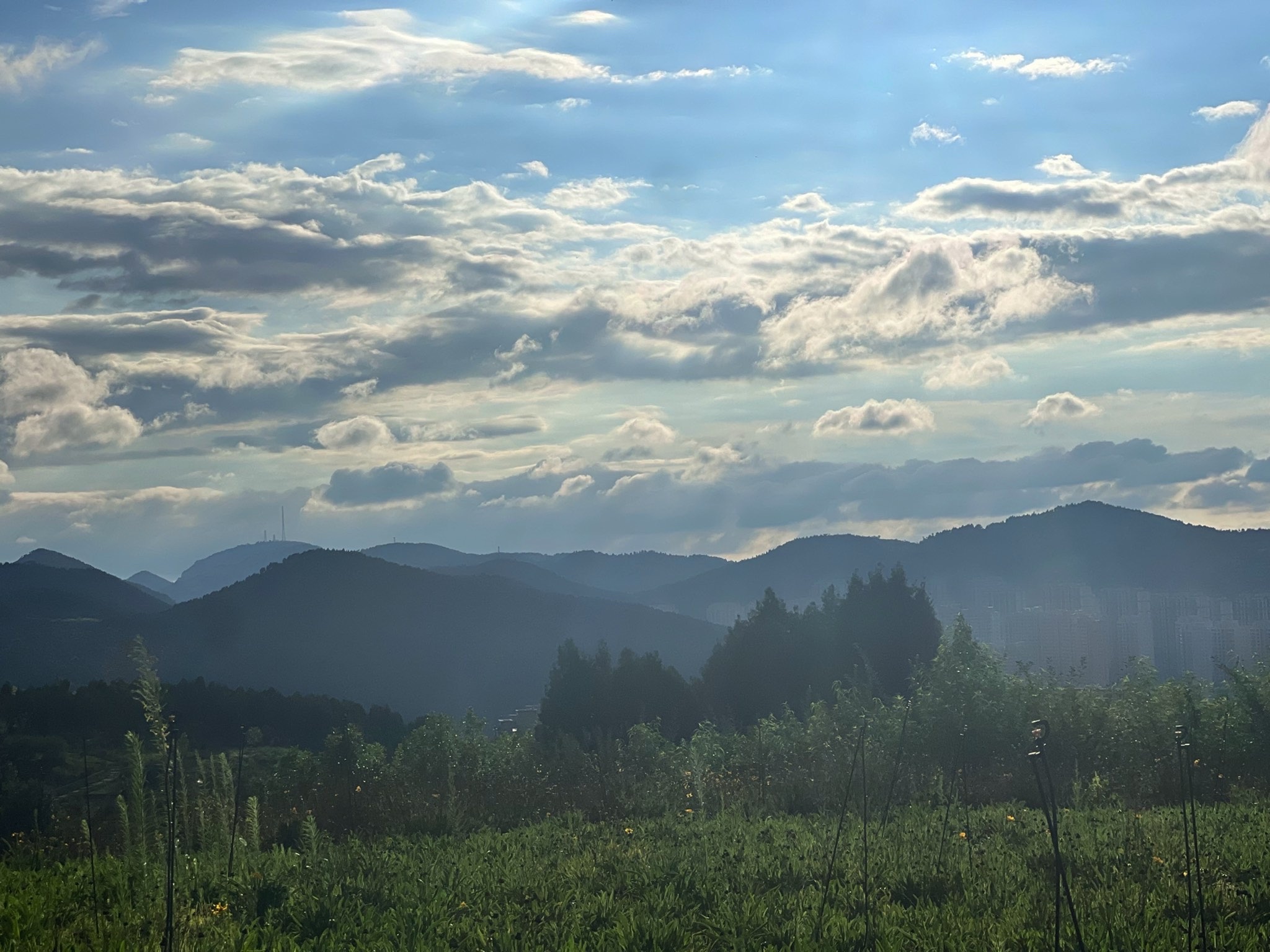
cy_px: 476
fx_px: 2825
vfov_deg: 19.1
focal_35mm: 77
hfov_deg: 25.3
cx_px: 635
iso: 25
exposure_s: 1/5000
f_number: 2.8
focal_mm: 9
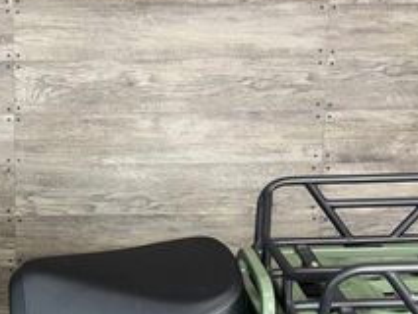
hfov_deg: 26.1
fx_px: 870
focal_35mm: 72
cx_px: 41
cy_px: 253
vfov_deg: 20.2
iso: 64
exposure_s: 1/30
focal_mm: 6.76
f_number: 1.78
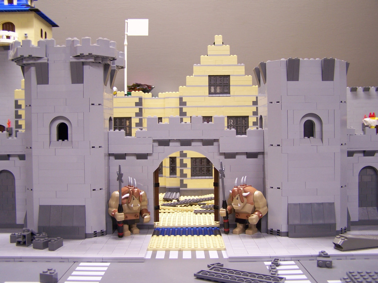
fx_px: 415
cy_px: 142
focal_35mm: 38
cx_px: 189
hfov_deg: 49.0
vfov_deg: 37.7
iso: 80
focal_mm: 6.3
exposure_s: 1/6
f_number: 2.8
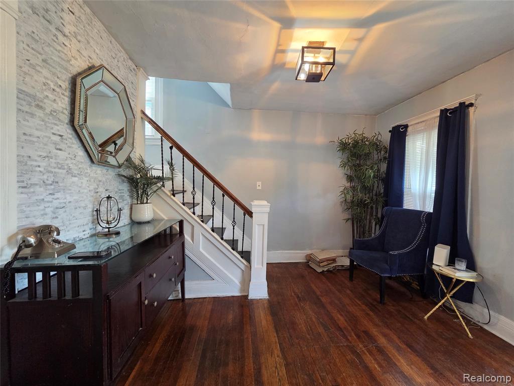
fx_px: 193
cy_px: 193
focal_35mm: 13
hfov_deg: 106.2
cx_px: 257
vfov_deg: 89.9
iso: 320
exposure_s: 1/60
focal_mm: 2.2
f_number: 2.2
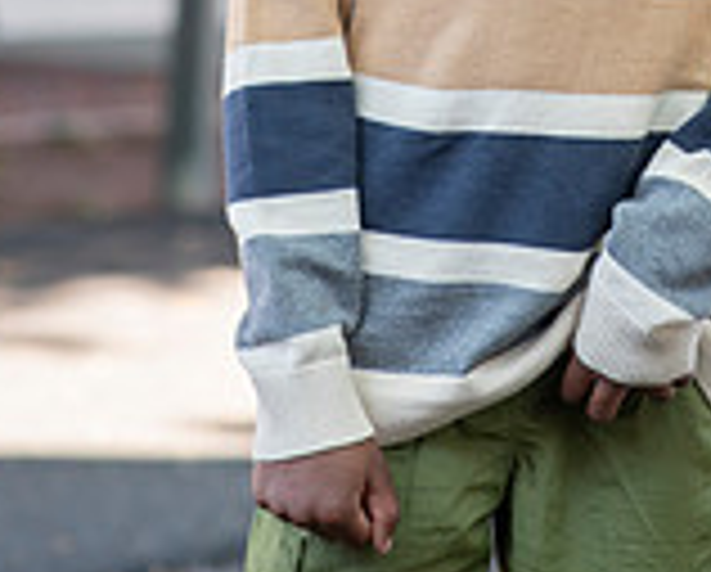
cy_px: -338
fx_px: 4786
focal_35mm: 227
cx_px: 536
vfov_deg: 6.7
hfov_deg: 8.5
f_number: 4.5
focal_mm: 85
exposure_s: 1/250
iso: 500
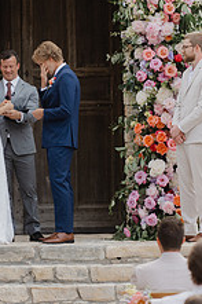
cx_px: 40
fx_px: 2318
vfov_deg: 7.5
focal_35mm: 275
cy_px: 117
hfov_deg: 5.0
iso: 360
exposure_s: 1/1000
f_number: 2.8
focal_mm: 135
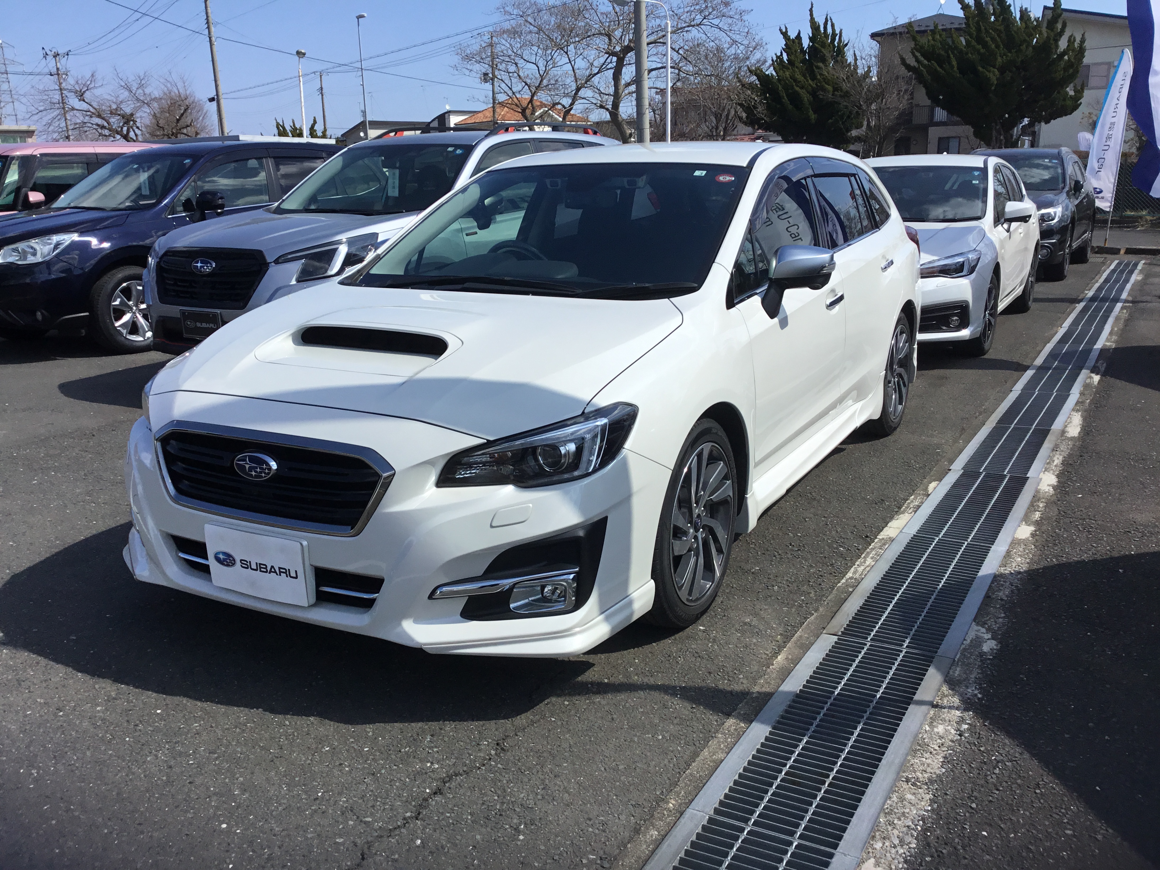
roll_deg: +0.9
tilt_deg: -16.2
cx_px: 580
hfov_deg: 58.4
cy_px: 435
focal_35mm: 31
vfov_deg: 45.4
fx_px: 1039
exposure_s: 1/1733
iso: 25
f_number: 2.4
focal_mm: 3.3
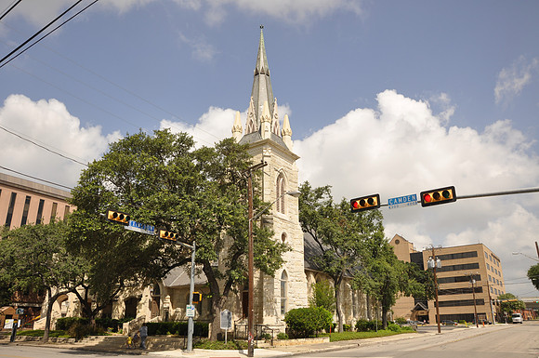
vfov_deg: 47.8
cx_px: 270
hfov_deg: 67.5
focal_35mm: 27
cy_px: 179
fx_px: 404
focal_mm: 18
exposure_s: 1/200
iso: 200
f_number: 7.1
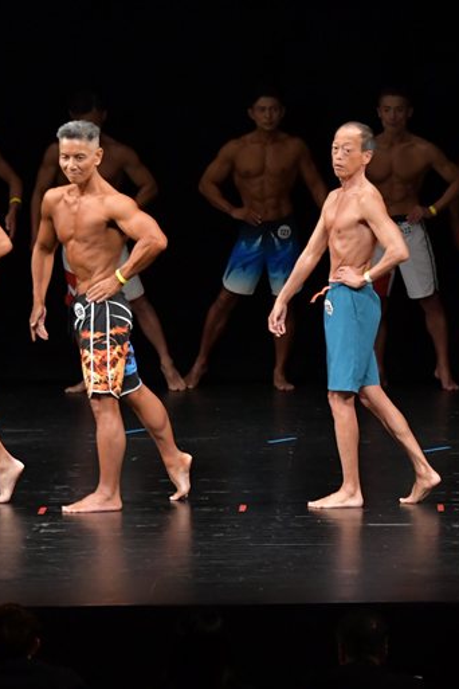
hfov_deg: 5.2
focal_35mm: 263
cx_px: 482
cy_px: 345
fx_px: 5029
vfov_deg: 7.8
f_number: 5.6
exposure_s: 1/400
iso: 3200
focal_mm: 116
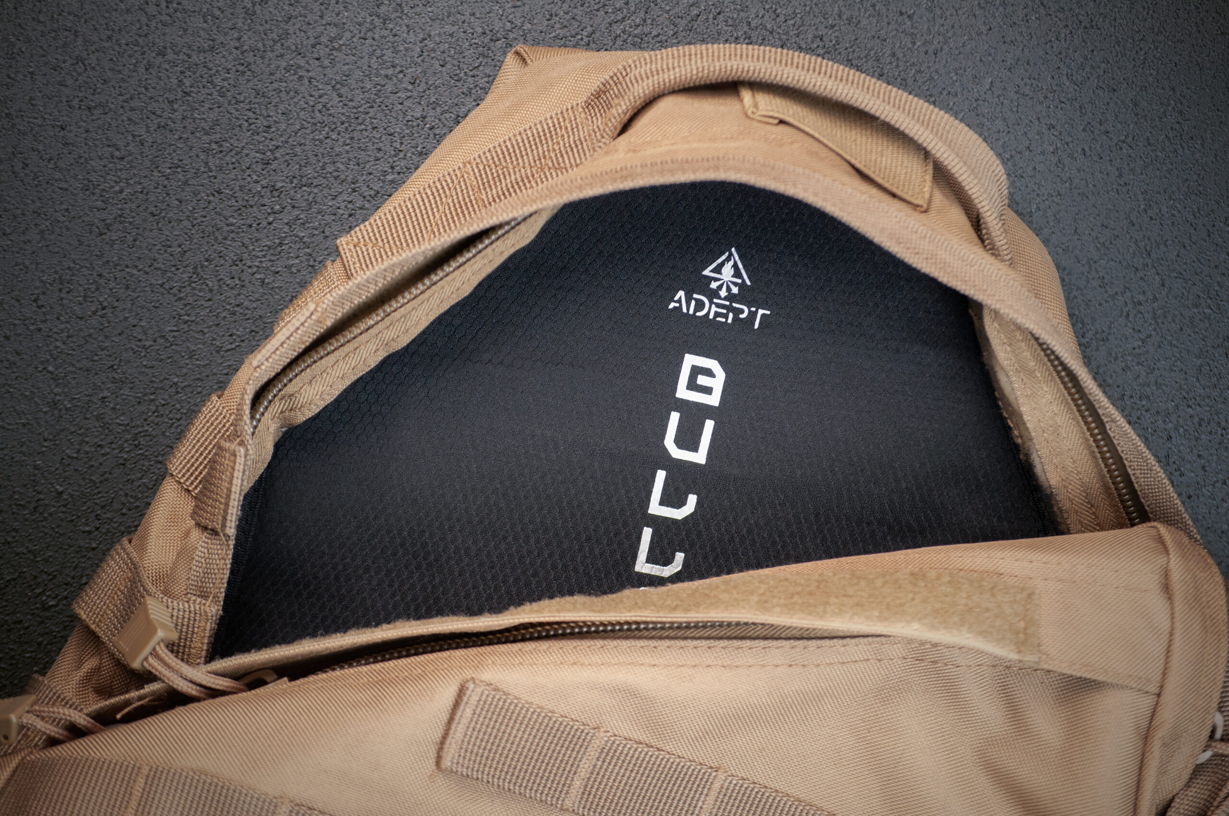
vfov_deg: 10.6
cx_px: 614
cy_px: 408
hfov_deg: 15.9
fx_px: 4398
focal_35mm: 129
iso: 1000
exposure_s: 1/80
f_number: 4.2
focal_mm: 86
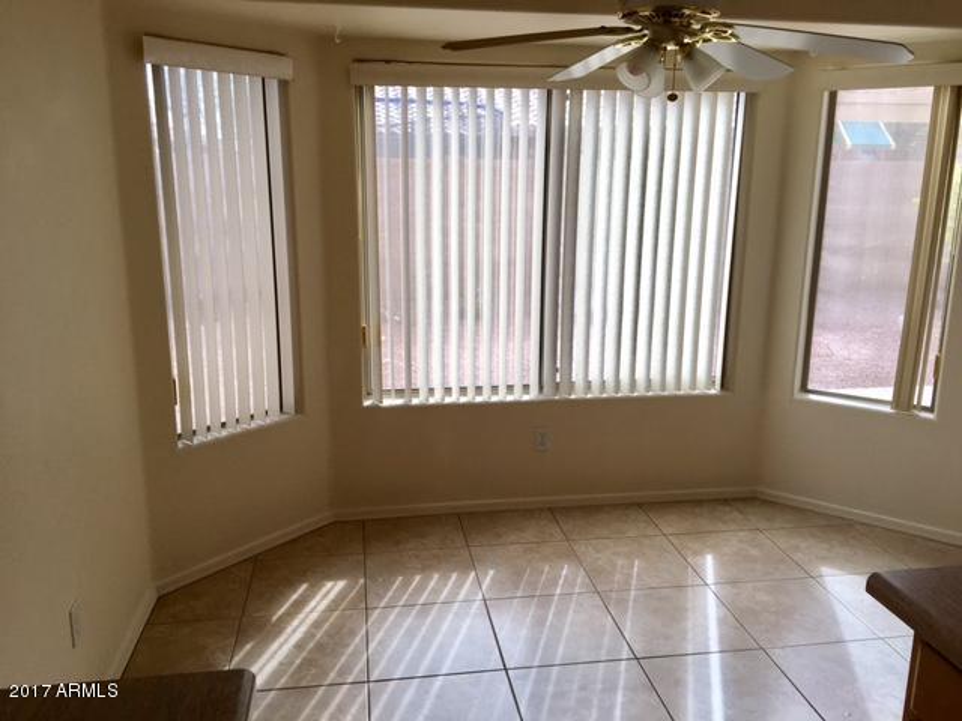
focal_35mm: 29
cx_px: 481
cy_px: 360
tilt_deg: -12.7
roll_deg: -0.6
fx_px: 806
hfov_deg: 61.7
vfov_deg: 48.2
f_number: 2.2
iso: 25
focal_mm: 4.15
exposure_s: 1/120
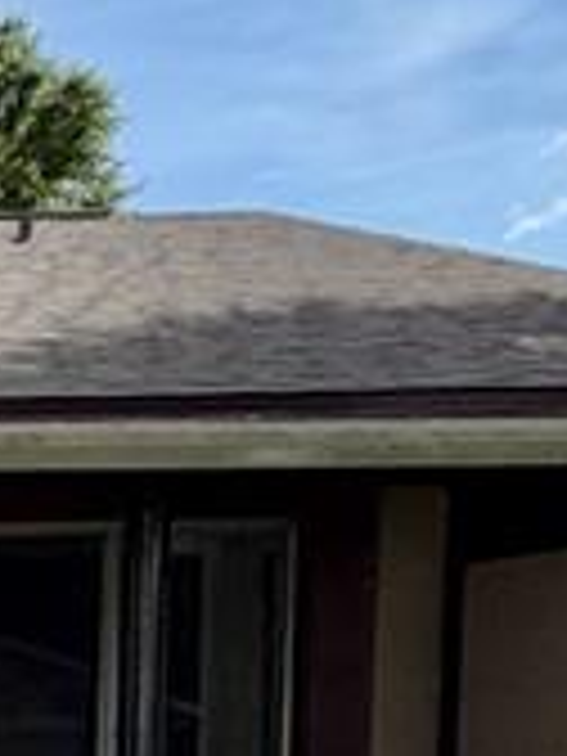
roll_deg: +1.3
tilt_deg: -3.9
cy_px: 882
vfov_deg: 18.7
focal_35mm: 100
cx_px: -1035
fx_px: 2184
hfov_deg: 10.9
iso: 20
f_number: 2.2
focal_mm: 2.22
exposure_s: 1/955
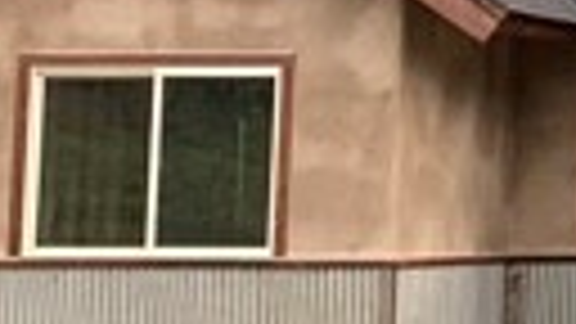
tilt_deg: +8.3
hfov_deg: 8.6
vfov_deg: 5.3
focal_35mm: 226
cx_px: 1426
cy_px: -212
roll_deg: -1.1
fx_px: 3452
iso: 25
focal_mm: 4.25
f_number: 1.8
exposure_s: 1/448
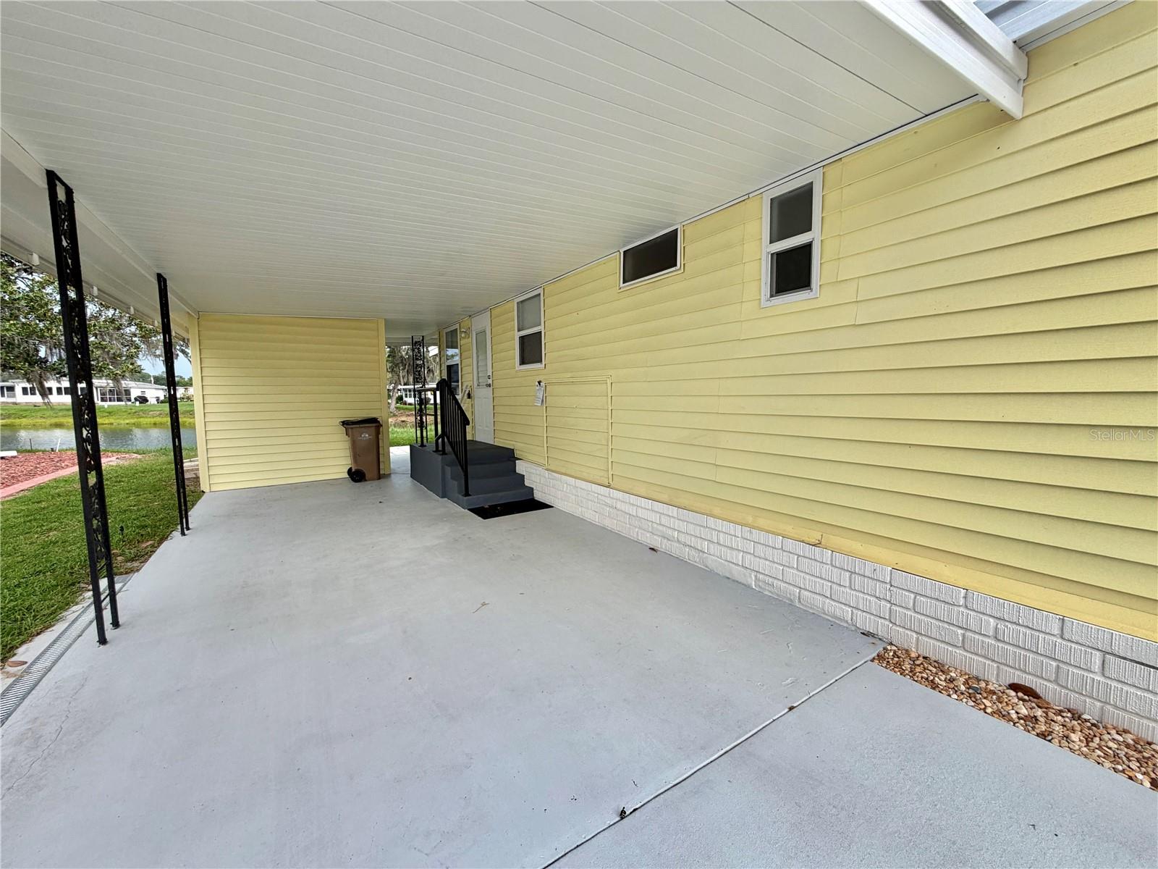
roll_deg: +0.5
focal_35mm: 14
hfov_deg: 102.1
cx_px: 579
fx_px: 468
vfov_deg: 85.7
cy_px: 434
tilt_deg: -4.8
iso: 50
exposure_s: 1/413
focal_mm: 2.22
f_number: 2.2
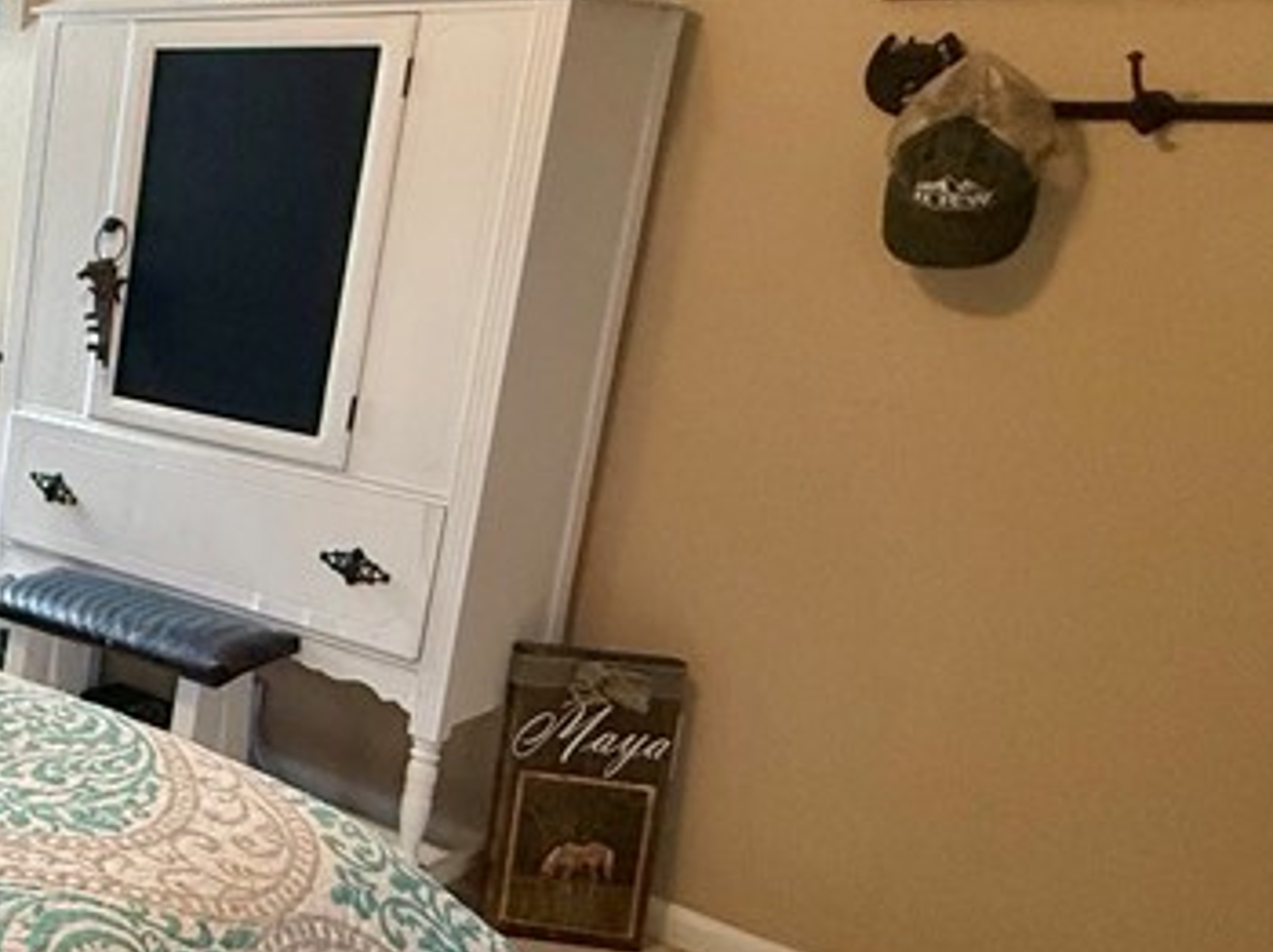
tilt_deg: -10.9
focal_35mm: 41
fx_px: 1507
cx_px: -542
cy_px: 414
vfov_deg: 35.0
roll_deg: -1.9
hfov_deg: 30.5
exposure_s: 1/120
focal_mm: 2.22
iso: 320
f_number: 2.2
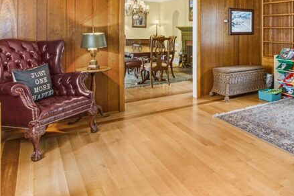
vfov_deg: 40.7
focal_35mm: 31
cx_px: 257
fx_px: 253
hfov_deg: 53.8
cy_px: 43
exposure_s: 2
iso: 400
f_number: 10
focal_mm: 17
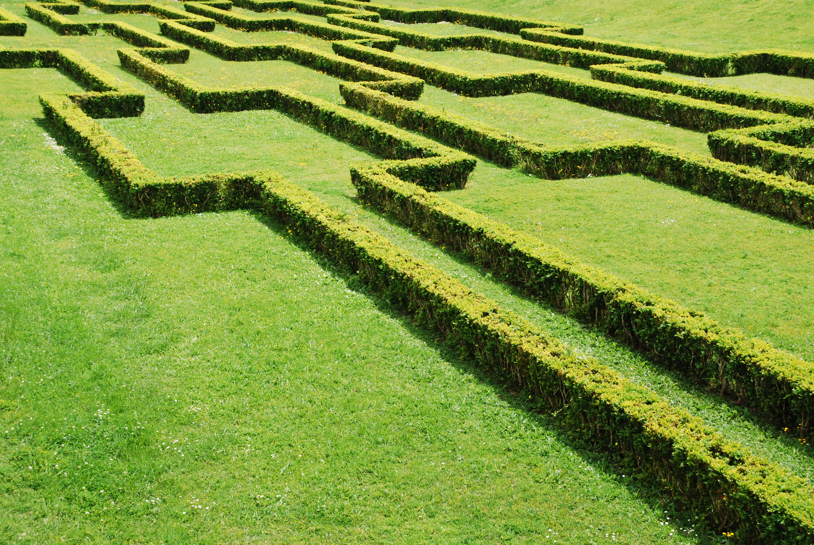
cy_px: 272
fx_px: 1358
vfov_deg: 22.7
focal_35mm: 60
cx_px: 407
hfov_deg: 33.4
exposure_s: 1/250
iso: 200
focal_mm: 40
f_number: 9
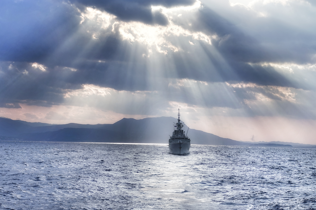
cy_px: 105
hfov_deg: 29.7
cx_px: 158
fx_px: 597
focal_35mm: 68
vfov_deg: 20.0
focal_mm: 24.79
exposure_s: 1/1000
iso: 100
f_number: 4.5
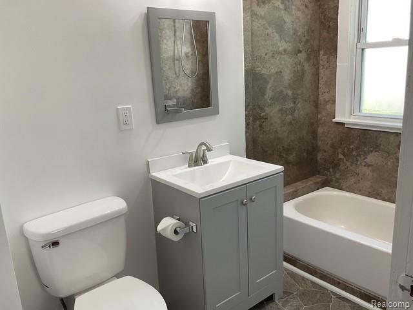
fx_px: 346
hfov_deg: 61.7
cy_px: 155
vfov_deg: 48.2
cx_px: 206
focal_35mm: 29
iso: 64
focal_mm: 3
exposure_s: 1/120
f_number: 1.8
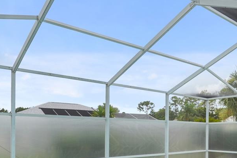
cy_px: 127
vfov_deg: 34.8
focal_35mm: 37
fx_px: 244
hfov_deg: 51.4
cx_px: 148
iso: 200
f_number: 8
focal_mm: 14
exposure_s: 1/200
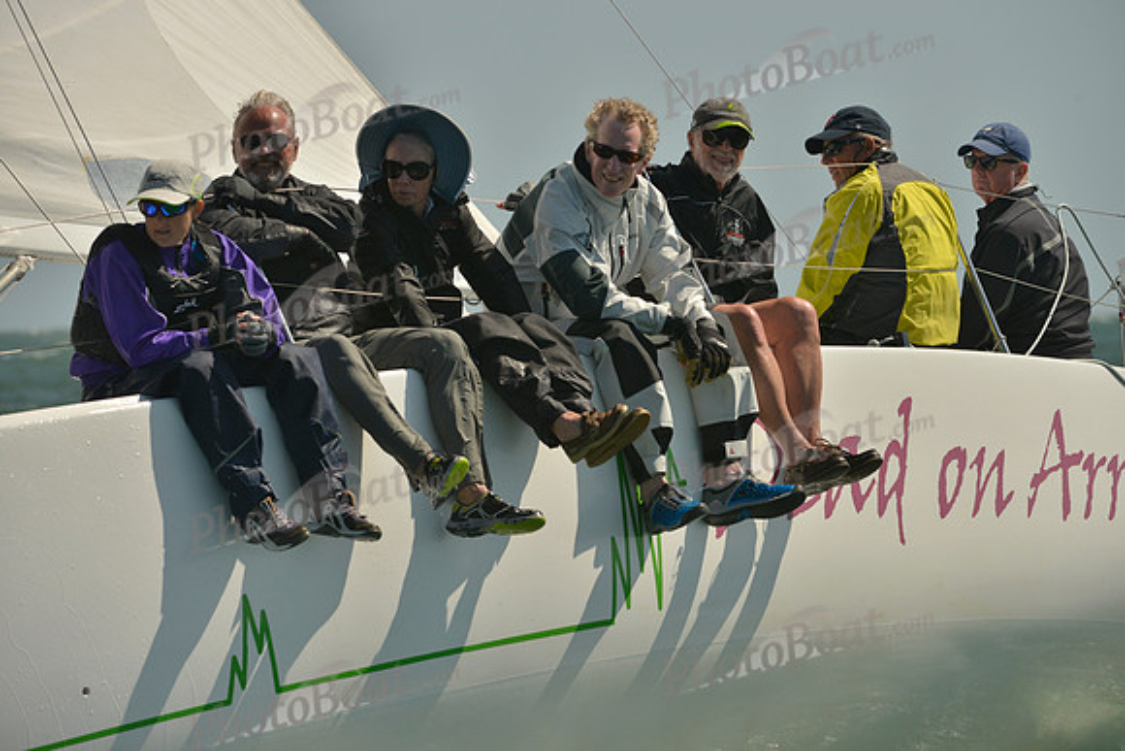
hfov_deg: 7.9
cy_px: 376
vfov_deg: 5.3
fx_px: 8127
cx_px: 562
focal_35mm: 260
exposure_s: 1/1600
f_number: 9
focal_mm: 260
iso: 280
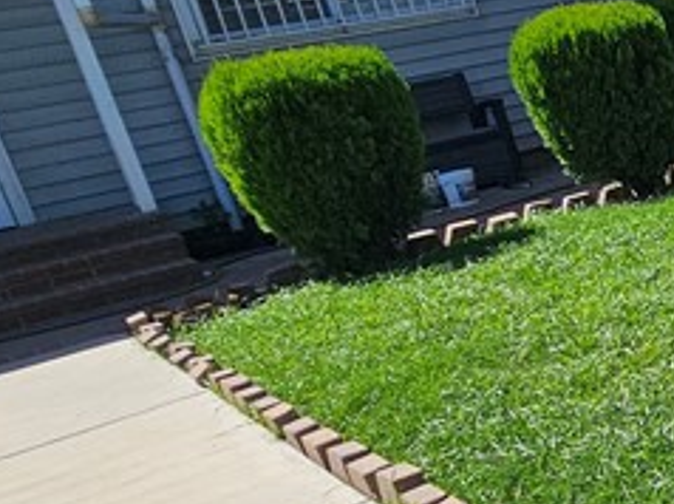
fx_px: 1089
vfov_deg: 26.0
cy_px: 317
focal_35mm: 56
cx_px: 1073
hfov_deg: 24.4
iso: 50
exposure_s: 1/2890
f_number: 2.2
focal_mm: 2.2
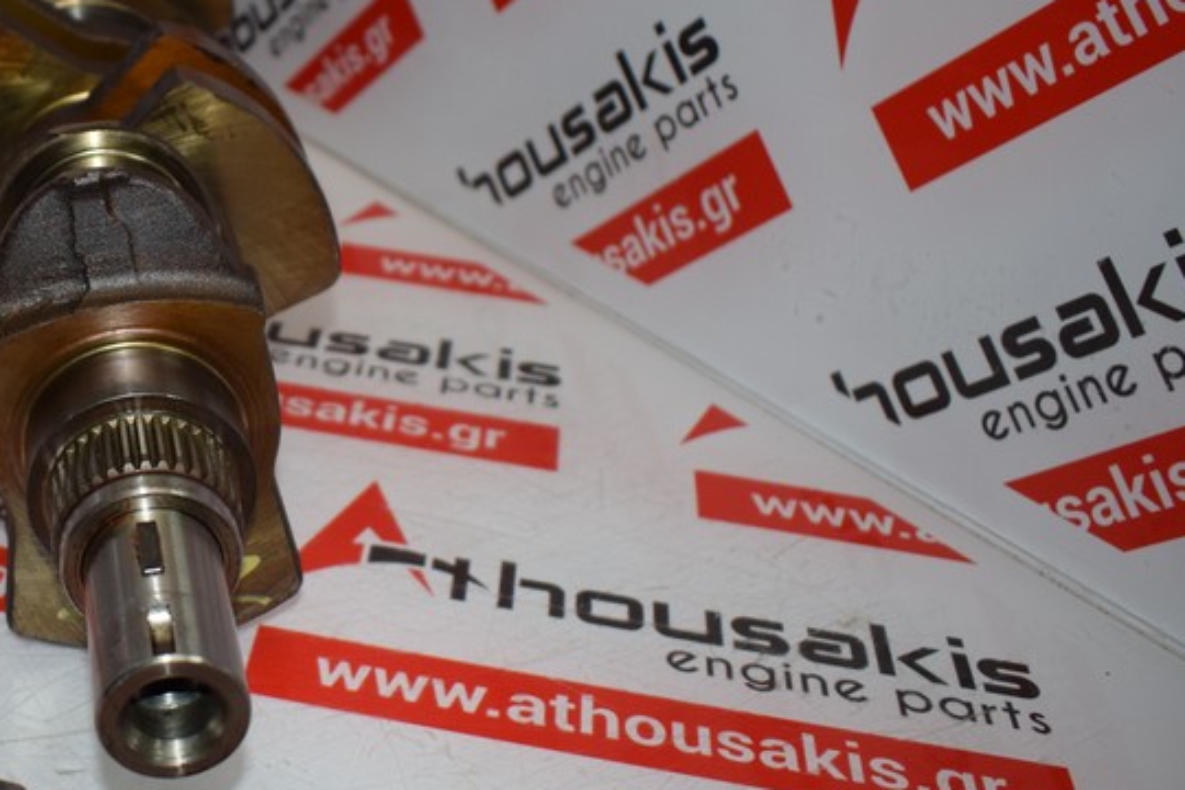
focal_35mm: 50
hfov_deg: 37.6
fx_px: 1646
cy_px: 293
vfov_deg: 26.9
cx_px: 169
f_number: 3.5
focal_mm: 18
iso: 500
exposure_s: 1/200
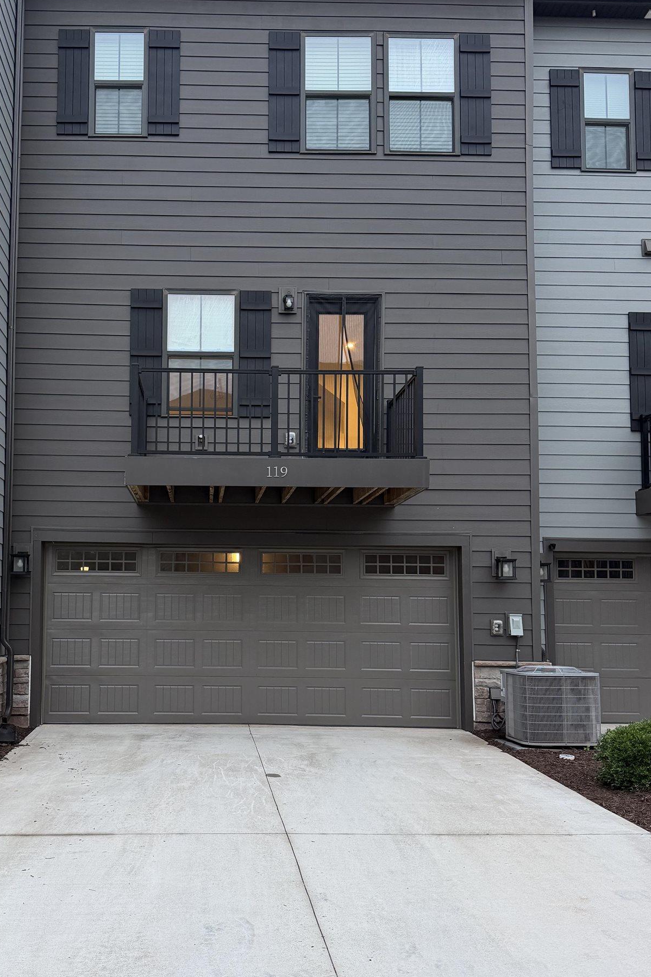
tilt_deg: +4.3
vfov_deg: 58.6
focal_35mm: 32
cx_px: 212
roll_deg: -0.4
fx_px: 868
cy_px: 542
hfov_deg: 40.6
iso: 200
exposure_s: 1/90
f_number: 1.78
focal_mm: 6.76
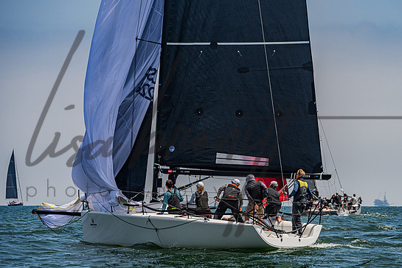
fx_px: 2871
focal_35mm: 257
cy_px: 134
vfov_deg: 5.4
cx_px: 234
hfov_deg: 8.0
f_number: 8
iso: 400
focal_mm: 200
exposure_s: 1/3200
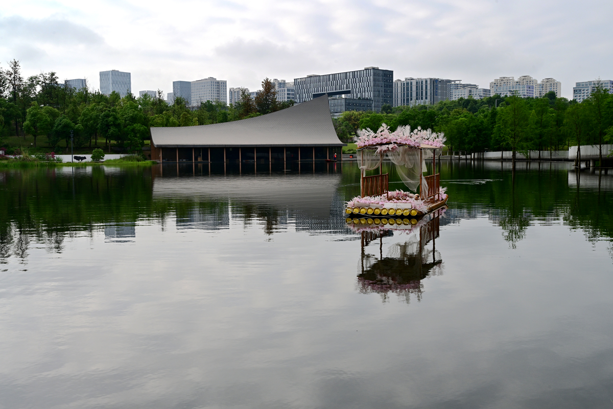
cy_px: 204
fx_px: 664
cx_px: 306
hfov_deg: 49.6
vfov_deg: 34.2
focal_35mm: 39
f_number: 14
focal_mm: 39
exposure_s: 1/200
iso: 400
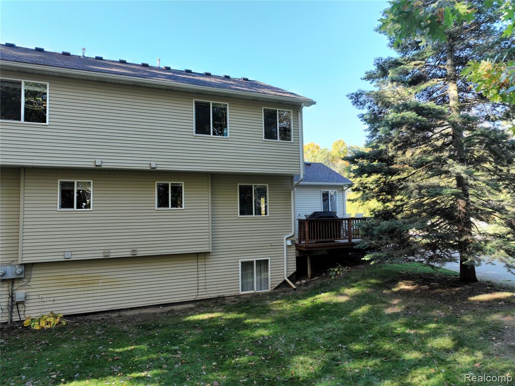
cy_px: 193
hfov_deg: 71.6
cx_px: 258
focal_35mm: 24
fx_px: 357
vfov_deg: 56.8
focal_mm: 12.29
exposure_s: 1/240
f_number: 2.8
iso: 400
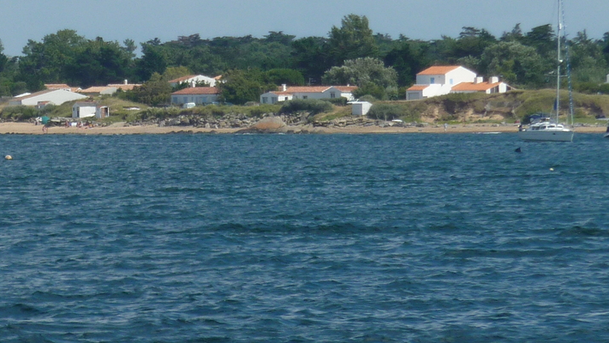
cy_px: 115
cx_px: 167
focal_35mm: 637
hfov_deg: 3.4
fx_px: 10287
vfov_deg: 1.9
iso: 100
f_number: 5.6
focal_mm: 42.6
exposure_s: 1/800
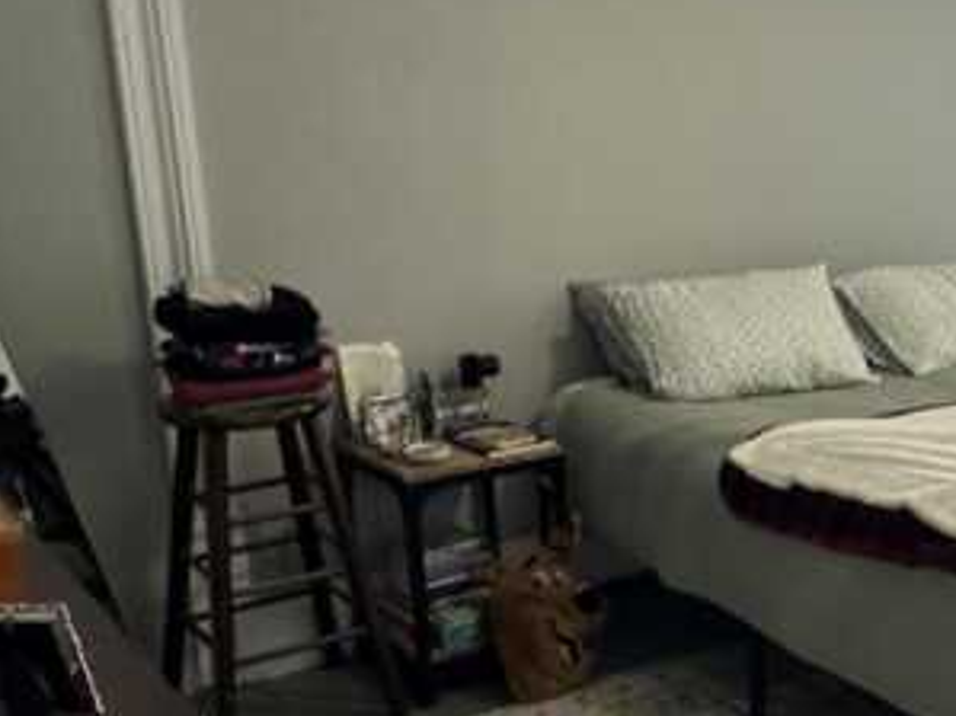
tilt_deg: -11.7
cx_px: 863
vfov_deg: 30.1
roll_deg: +0.2
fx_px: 1325
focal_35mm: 48
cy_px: 470
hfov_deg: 37.1
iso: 320
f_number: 2.2
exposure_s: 1/60
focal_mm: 2.22
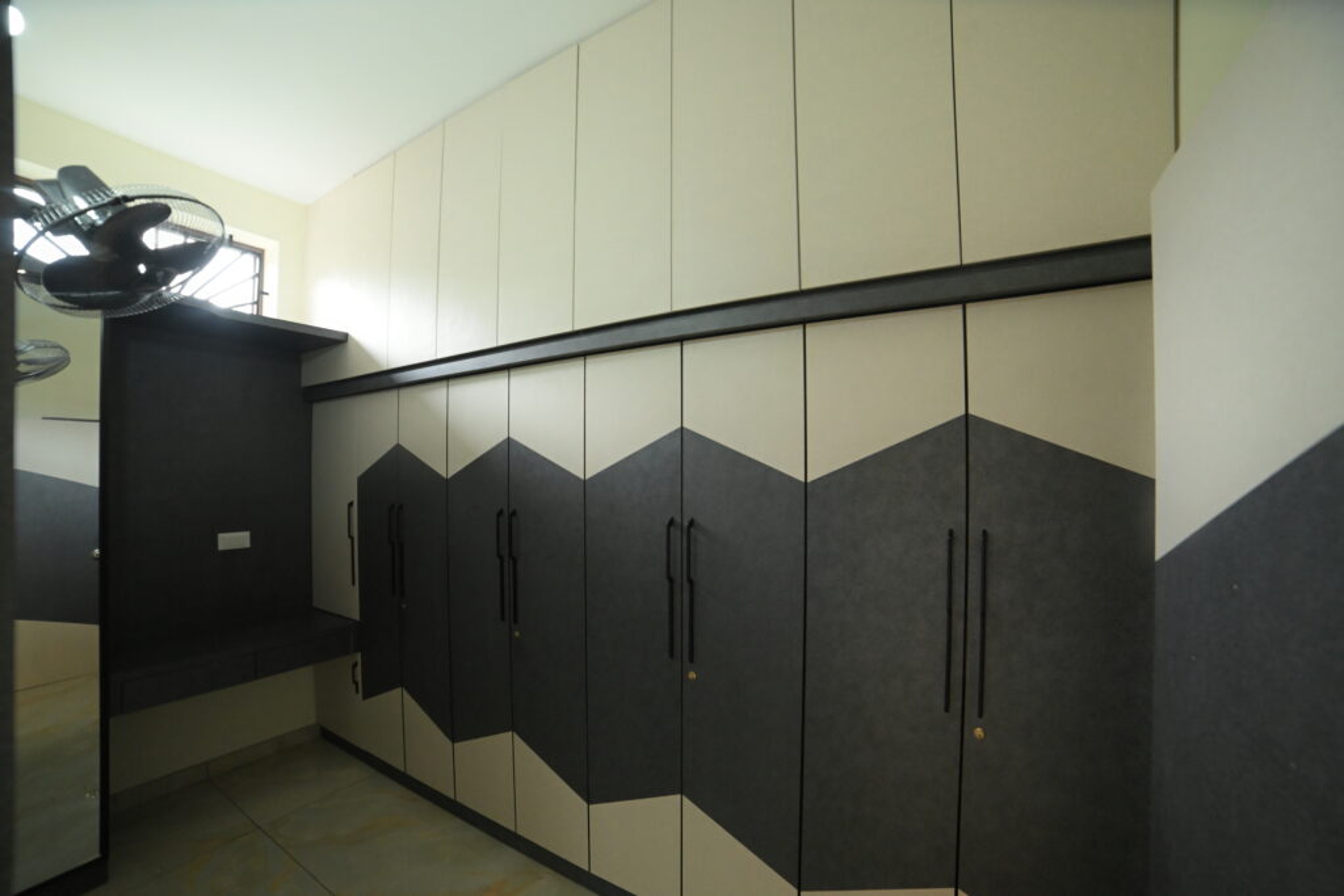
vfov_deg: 81.2
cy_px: 448
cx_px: 672
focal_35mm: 14
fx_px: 523
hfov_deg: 104.2
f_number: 4.5
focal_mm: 14
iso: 4000
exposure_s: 1/250
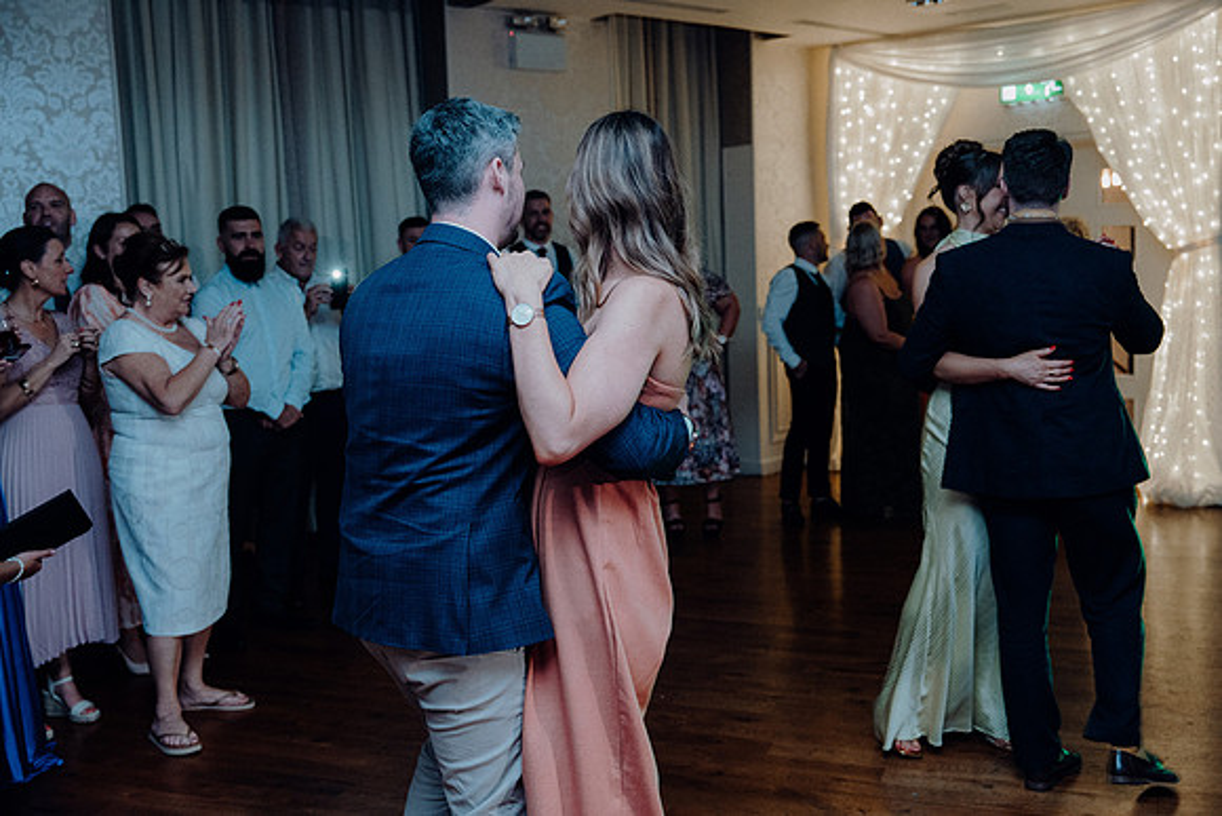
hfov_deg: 51.9
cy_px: 408
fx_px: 1256
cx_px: 611
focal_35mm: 37
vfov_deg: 36.0
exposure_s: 1/160
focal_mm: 37
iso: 2500
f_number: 3.5
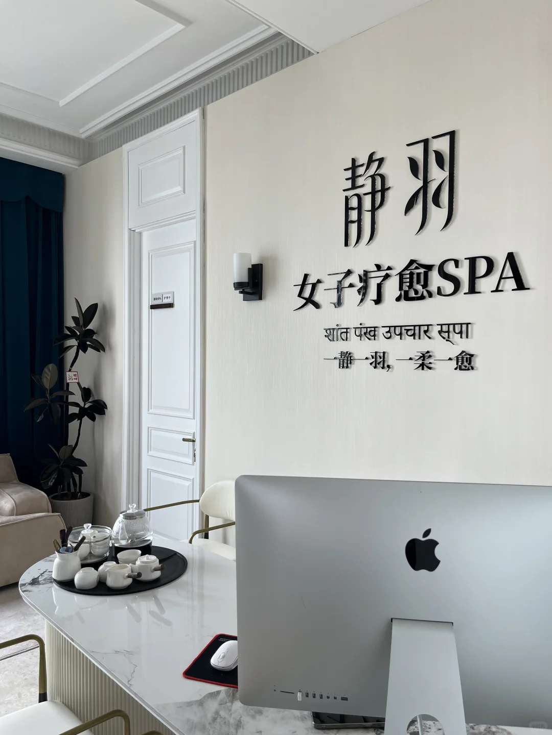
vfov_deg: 67.3
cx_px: 276
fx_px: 553
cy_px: 368
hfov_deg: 53.1
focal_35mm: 26
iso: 50
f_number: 1.6
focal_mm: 5.1
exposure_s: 1/122
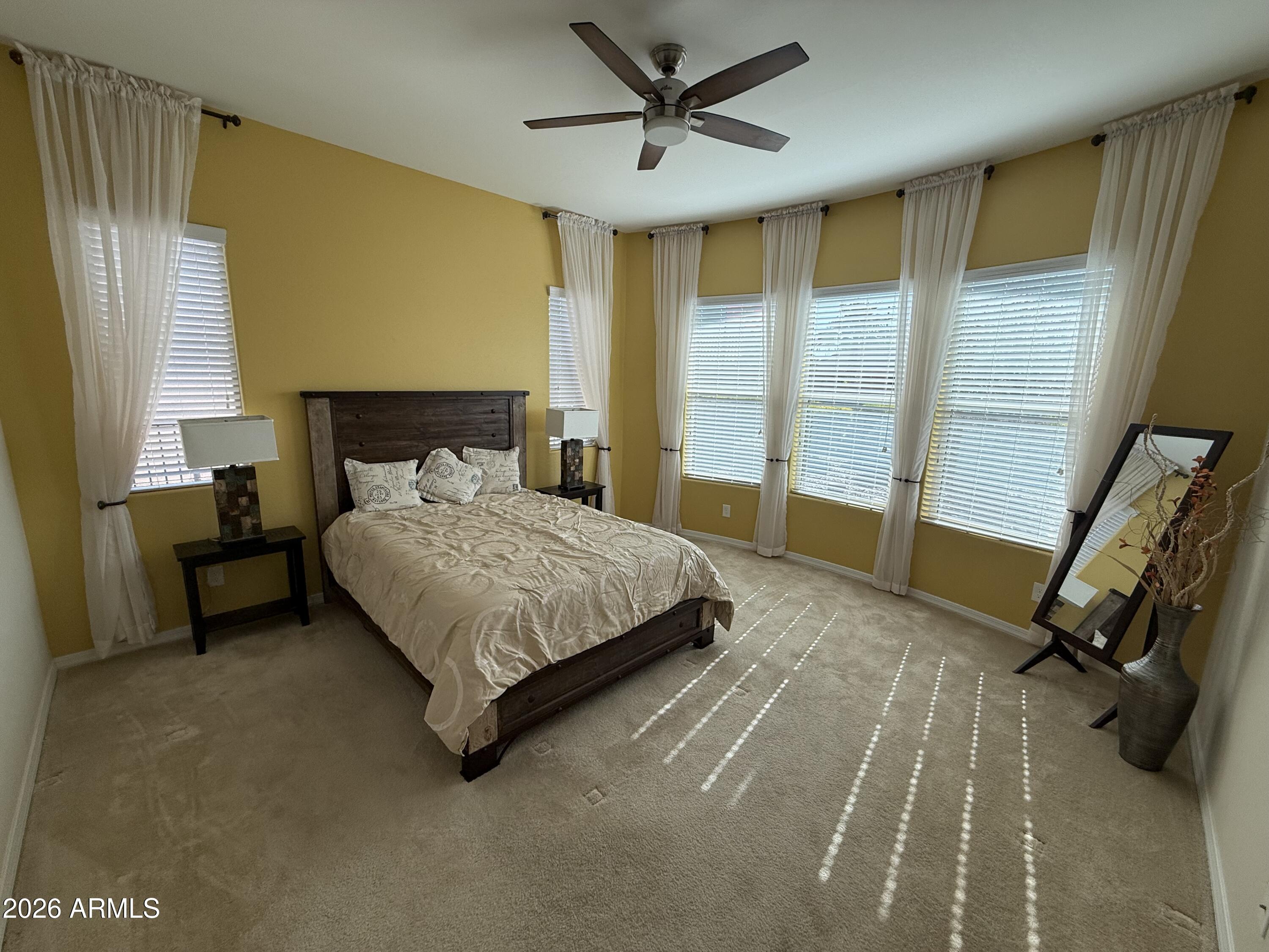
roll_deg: -1.8
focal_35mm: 14
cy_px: 476
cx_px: 634
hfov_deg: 102.1
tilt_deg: -10.4
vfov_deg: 85.7
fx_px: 513
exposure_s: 1/187
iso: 64
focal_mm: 2.22
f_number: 2.2
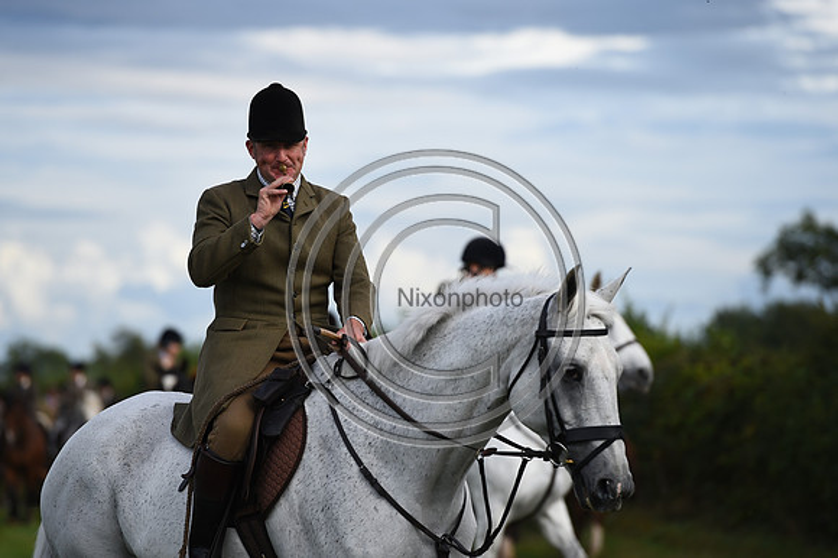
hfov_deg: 10.3
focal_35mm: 200
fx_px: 4653
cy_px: 279
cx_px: 419
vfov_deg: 6.9
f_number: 4
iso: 125
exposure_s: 1/800
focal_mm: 200
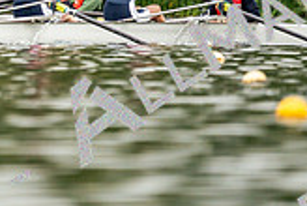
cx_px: -90
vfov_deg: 0.7
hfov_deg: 1.0
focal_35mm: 2119
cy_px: -10
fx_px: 18103
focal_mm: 600
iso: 400
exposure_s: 1/2000
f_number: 6.3
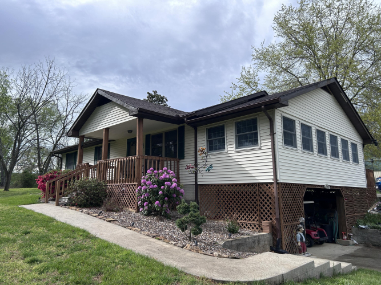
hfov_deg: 67.3
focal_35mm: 26
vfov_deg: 53.0
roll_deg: -0.5
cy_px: 142
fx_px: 286
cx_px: 190
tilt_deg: +10.9
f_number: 1.5
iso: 50
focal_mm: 5.7
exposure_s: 1/2762
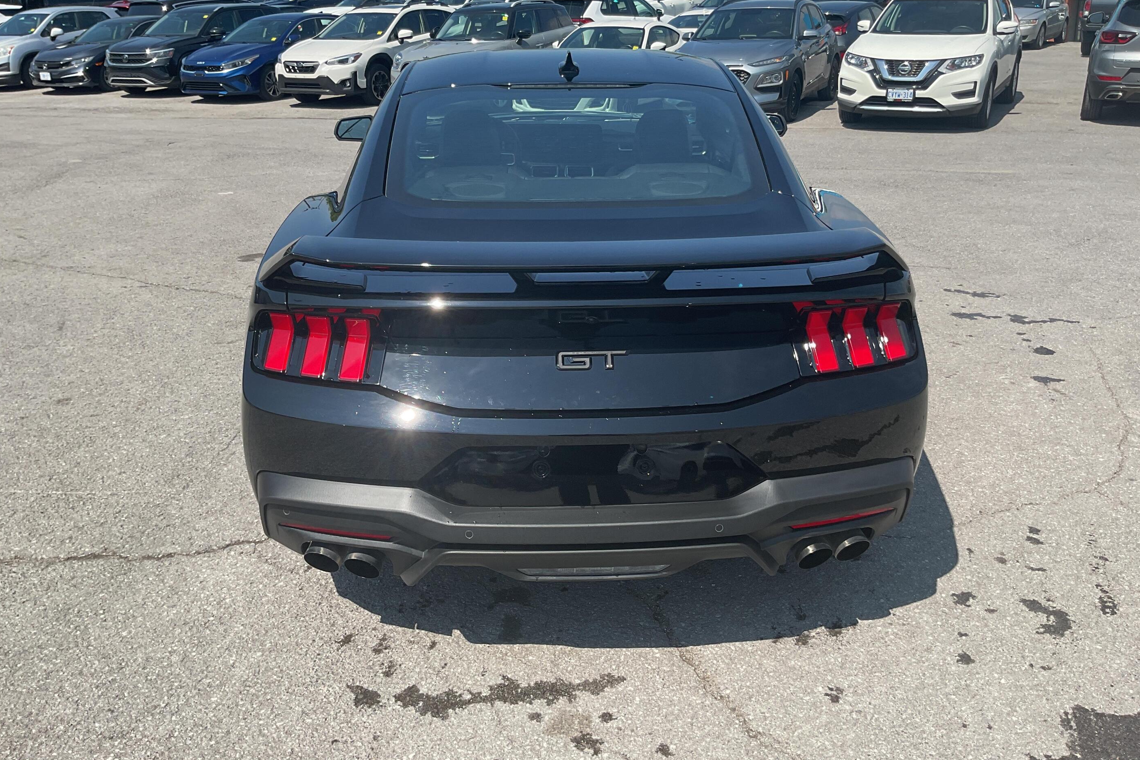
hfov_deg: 60.3
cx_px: 581
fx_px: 982
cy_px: 351
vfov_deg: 42.3
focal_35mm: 31
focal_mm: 3
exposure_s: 1/1377
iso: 16
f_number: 1.8
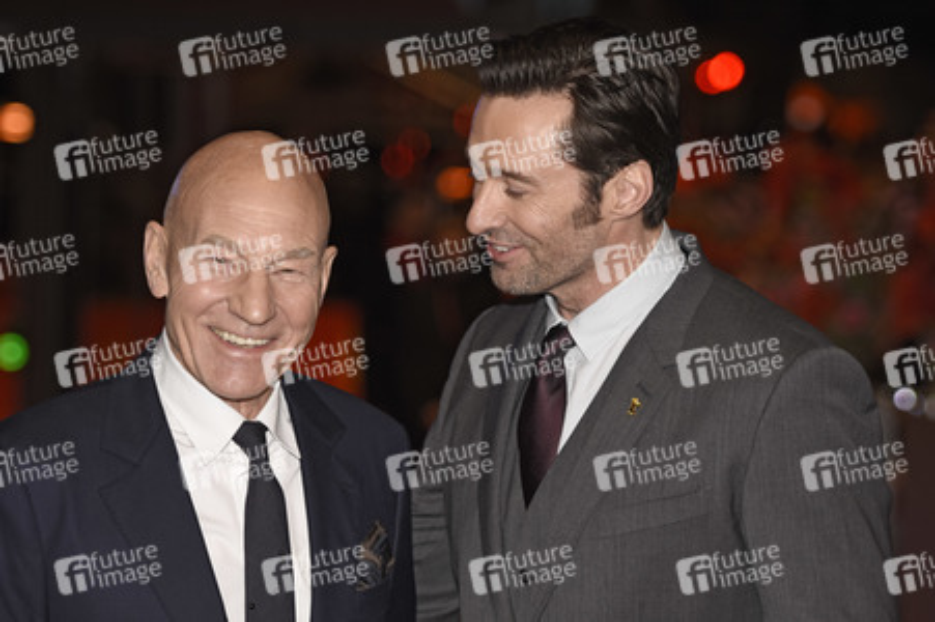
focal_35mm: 168
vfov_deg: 8.2
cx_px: 468
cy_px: 311
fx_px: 4360
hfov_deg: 12.2
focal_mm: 112
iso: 400
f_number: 3.2
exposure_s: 1/500
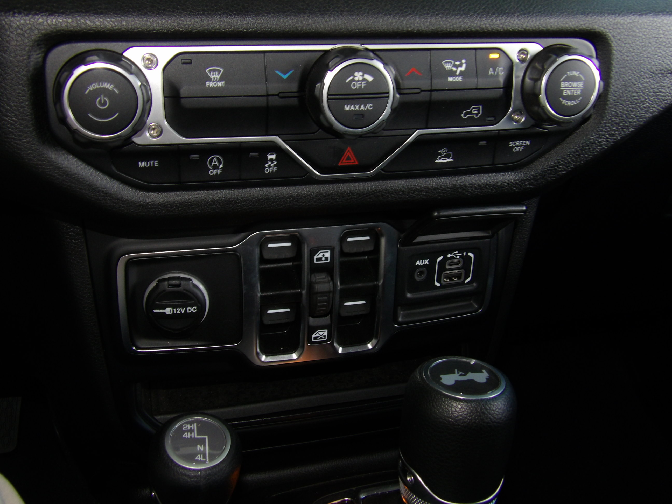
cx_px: 336
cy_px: 252
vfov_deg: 36.8
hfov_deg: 47.9
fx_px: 757
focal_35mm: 39
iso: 200
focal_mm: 7
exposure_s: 1/13
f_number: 3.7
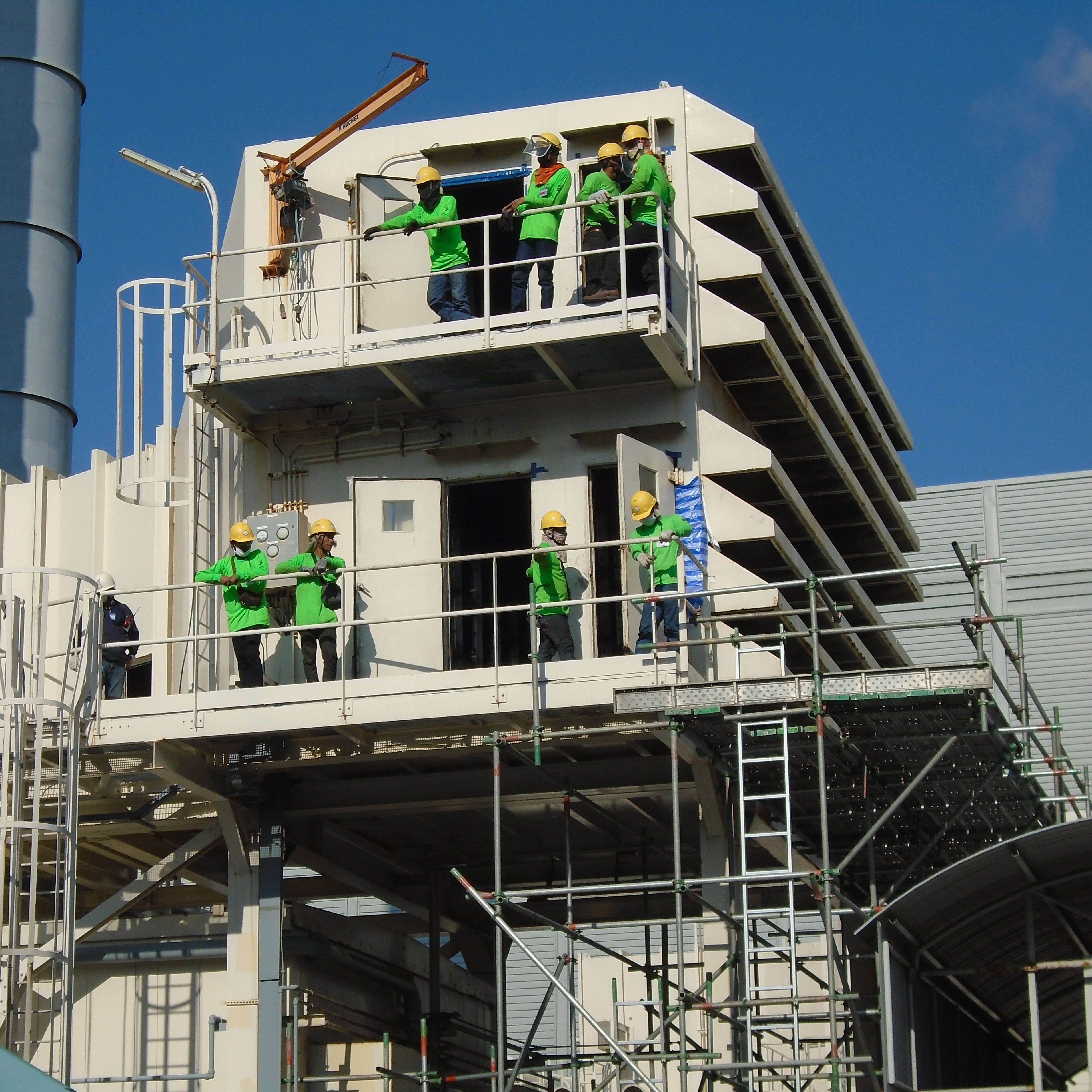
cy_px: 541
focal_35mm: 81
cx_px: 416
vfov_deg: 21.4
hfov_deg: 21.3
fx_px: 2891
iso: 100
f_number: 13.8
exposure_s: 1/160
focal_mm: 12
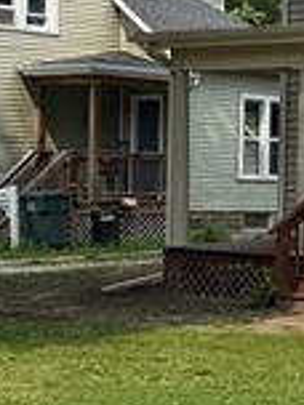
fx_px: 1417
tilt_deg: +0.5
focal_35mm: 121
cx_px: 549
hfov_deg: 11.4
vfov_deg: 16.3
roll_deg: -1.1
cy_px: 181
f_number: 1.78
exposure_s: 1/3953
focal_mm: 6.76
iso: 80
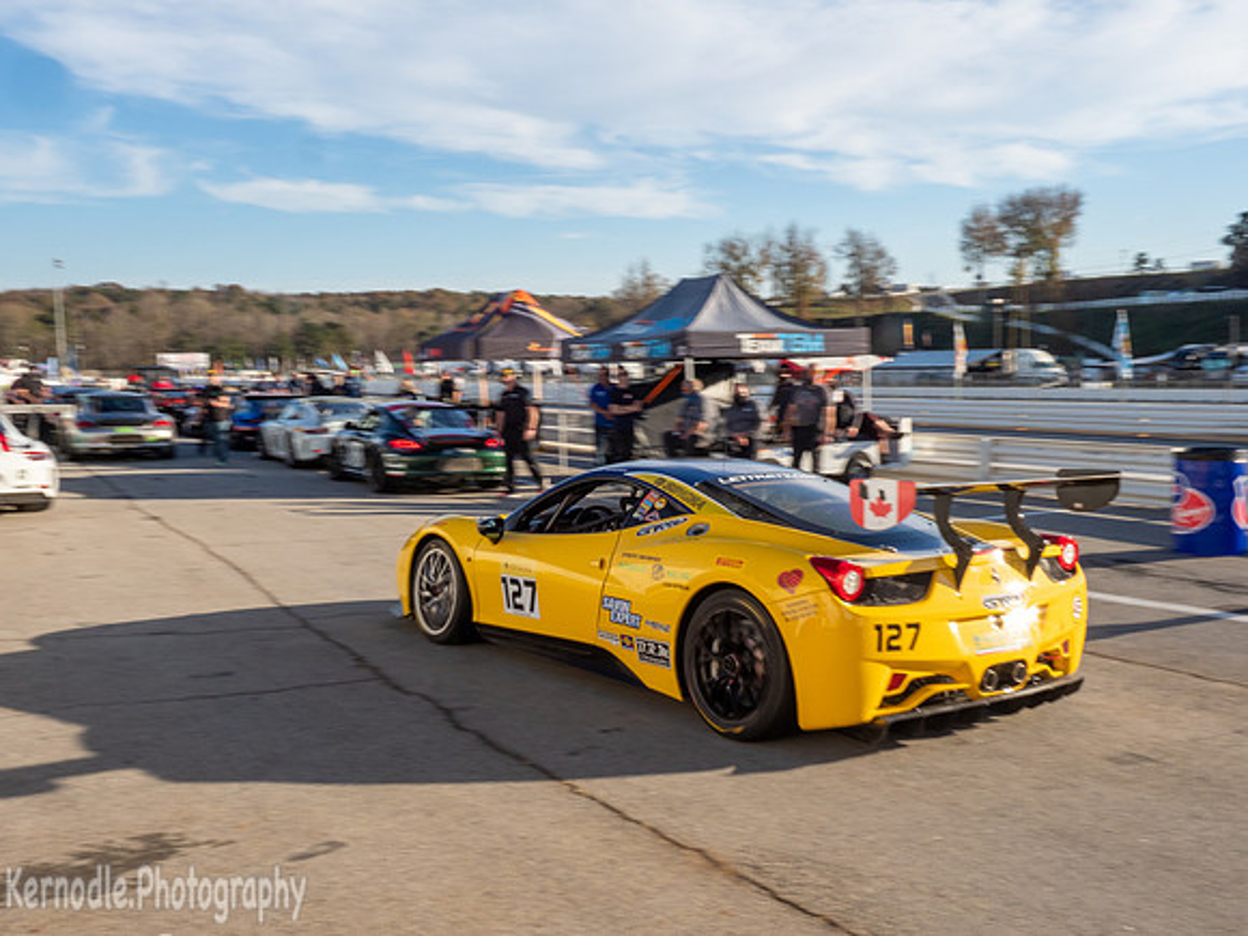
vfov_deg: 41.8
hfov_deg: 54.0
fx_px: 1226
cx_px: 624
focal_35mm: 34
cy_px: 468
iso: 500
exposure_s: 1/80
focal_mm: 17
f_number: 20
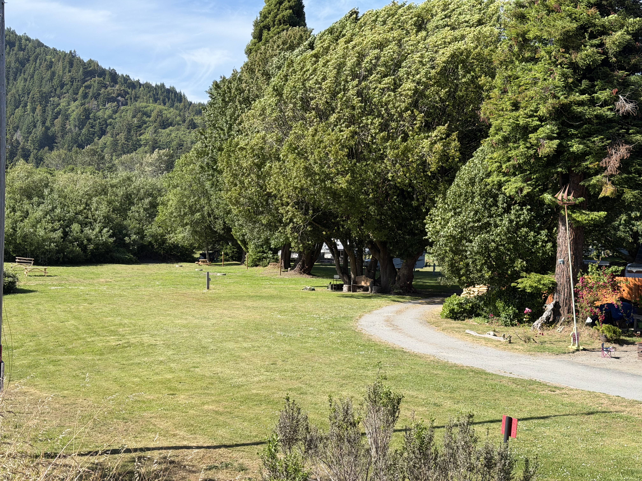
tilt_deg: -0.3
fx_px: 890
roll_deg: -1.9
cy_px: 240
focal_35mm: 48
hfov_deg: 39.7
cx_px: 321
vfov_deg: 30.3
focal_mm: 6.76
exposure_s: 1/2762
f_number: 1.78
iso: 80
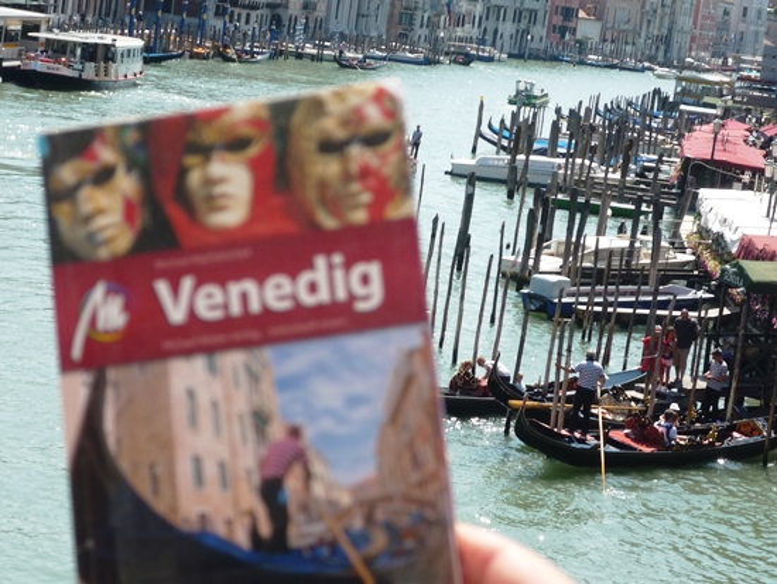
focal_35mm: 100
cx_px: 388
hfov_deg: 19.6
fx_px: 2246
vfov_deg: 14.8
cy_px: 292
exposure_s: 1/500
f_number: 5.1
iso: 160
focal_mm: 16.5
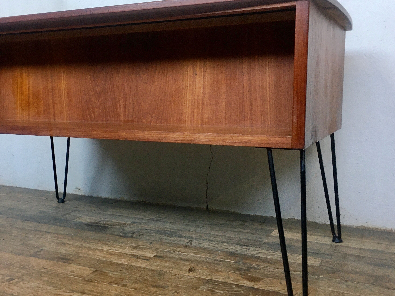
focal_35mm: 40
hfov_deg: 46.5
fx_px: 456
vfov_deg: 35.9
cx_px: 157
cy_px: 140
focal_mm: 4.15
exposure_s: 1/33
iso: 125
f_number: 2.2
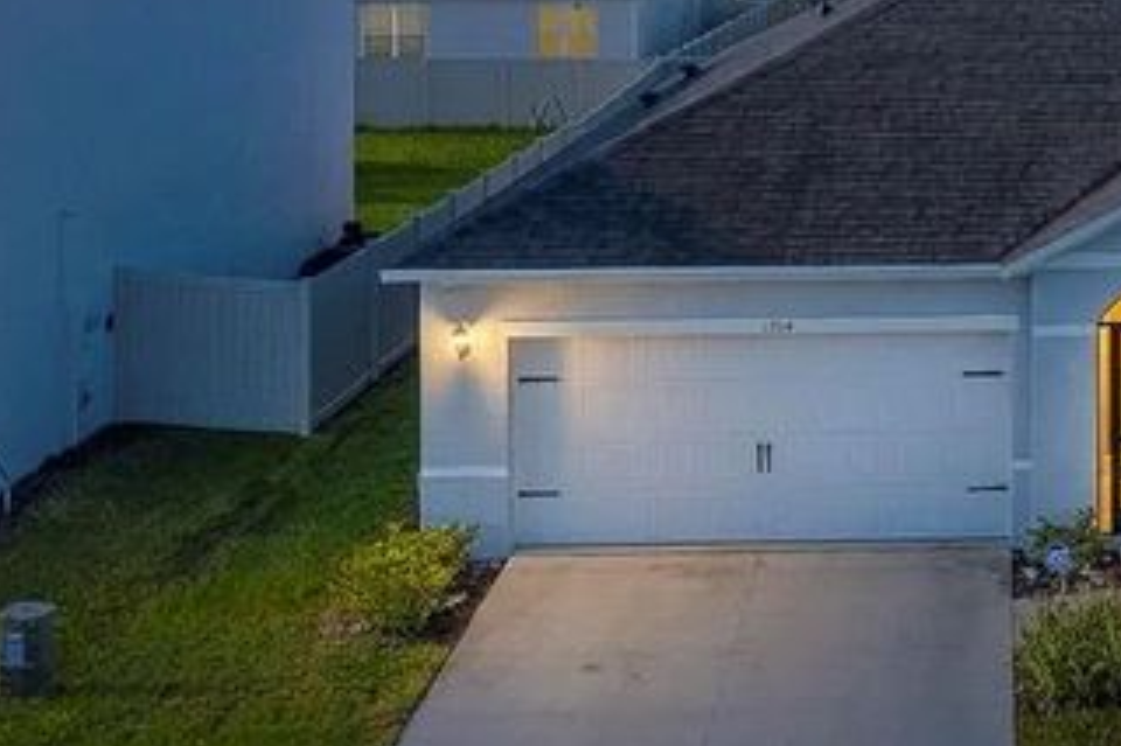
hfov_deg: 33.4
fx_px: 1743
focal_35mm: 56
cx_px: 1047
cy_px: 210
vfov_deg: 24.0
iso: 100
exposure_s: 1/400
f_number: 5.6
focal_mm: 10.26
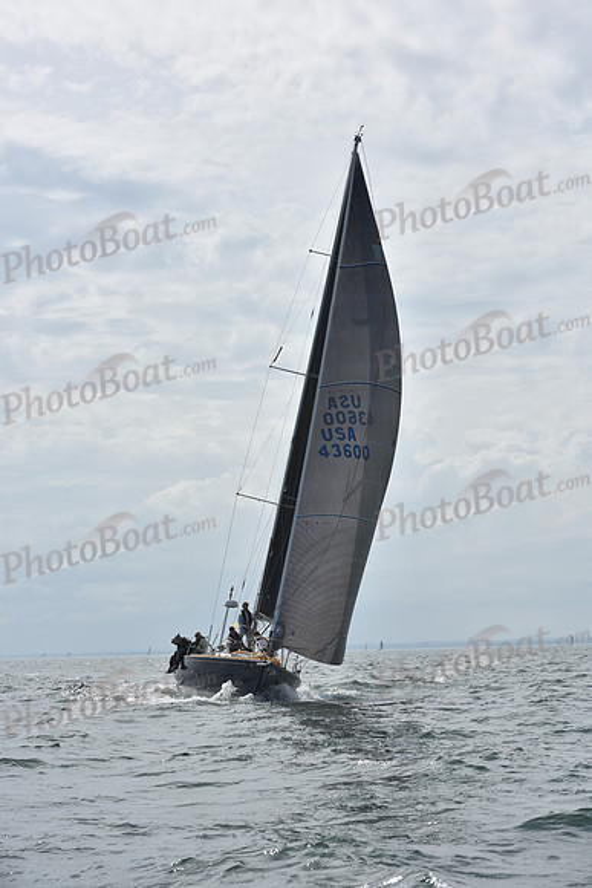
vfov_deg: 28.8
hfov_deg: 19.5
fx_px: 1726
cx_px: 296
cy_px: 444
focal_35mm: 70
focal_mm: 70
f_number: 8
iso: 200
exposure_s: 1/1250
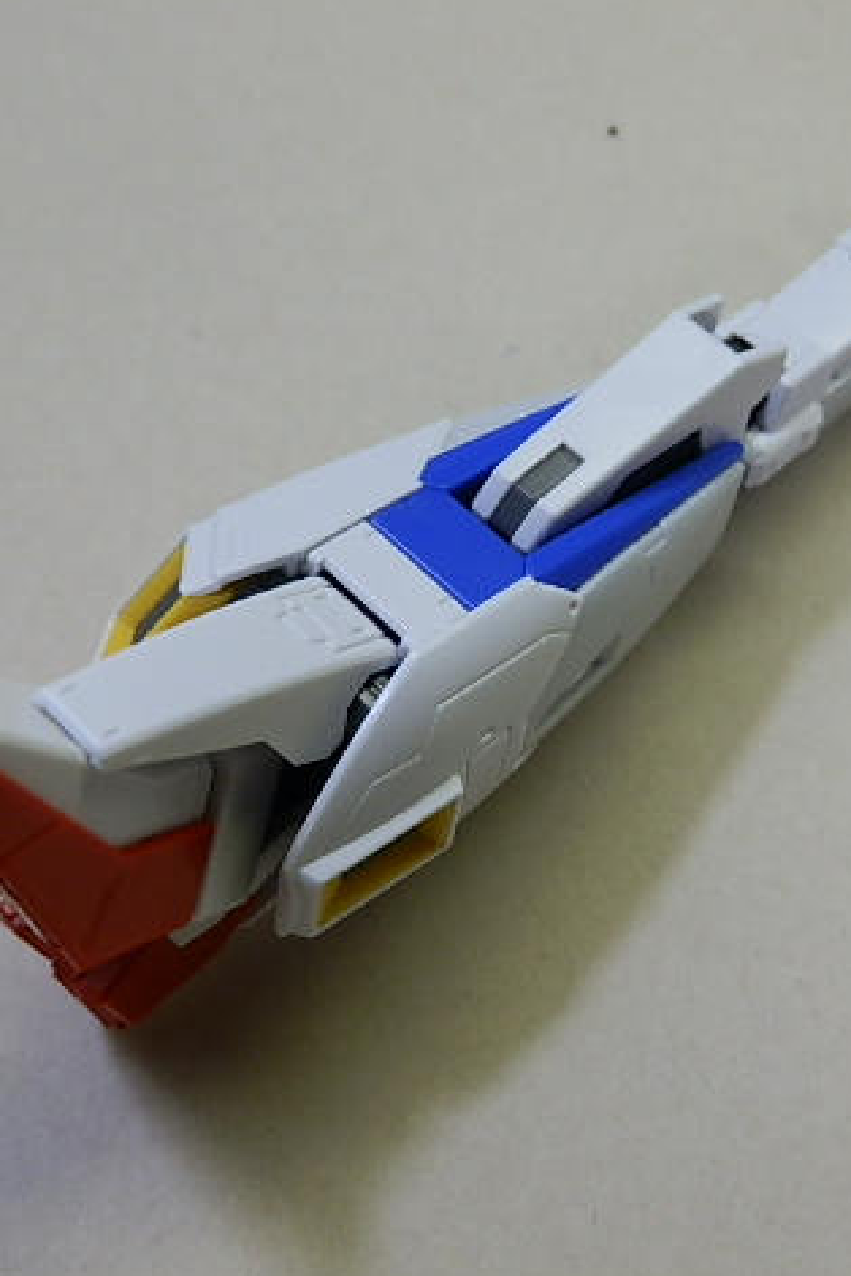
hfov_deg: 28.0
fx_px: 1702
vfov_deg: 41.1
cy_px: 639
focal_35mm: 48
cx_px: 542
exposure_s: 1/50
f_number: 3.5
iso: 125
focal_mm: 6.17
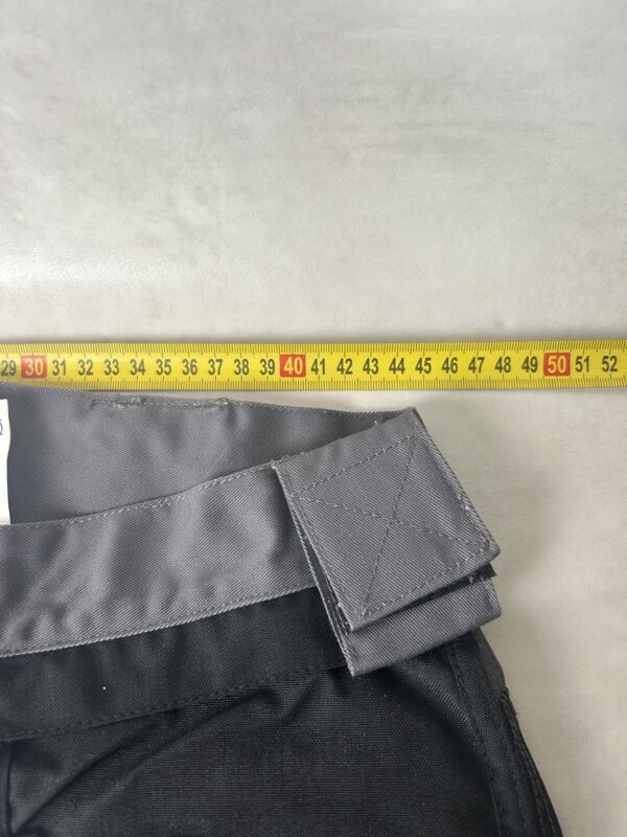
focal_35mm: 26
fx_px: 628
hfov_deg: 53.1
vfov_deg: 67.3
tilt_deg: -73.4
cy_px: 418
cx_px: 314
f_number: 1.5
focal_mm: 5.7
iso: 80
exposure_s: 1/100
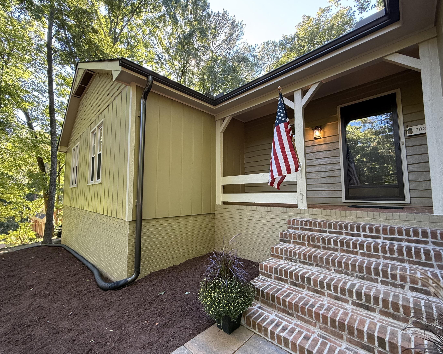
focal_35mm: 15
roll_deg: +0.1
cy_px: 178
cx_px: 213
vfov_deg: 84.0
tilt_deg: +4.8
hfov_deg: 96.8
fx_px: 197
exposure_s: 1/99
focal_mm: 2.22
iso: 160
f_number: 2.2
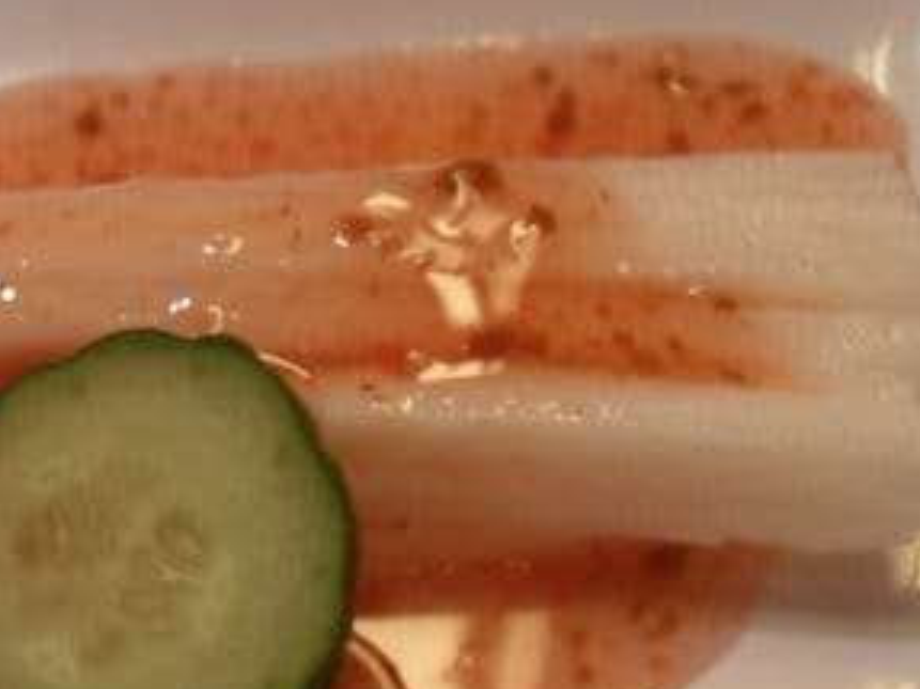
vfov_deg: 23.8
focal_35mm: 61
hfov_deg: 31.3
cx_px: 260
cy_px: 514
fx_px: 1621
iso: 320
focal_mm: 6.2
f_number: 2.8
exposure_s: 1/30
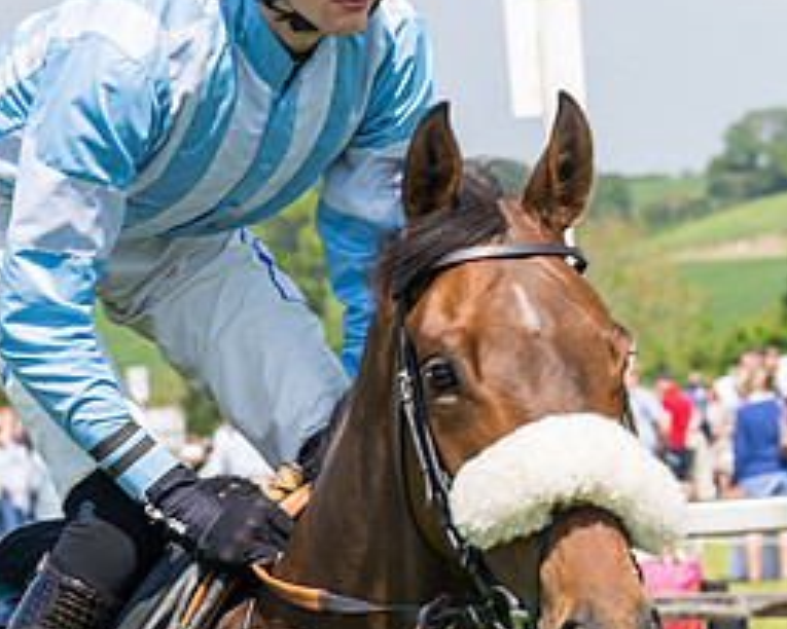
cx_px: 109
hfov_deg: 7.4
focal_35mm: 261
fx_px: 6079
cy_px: 479
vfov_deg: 5.9
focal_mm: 70
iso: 200
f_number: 5
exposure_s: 1/1250
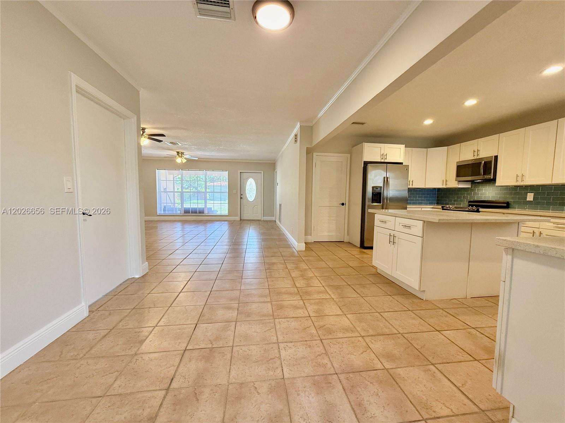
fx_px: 229
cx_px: 282
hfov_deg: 102.1
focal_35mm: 14
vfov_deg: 85.7
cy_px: 212
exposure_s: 1/120
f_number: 2.2
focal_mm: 2.22
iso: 250
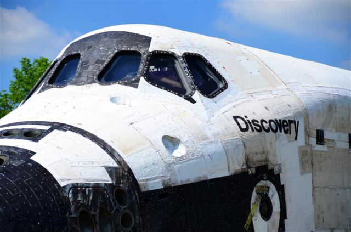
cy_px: 116
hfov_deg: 13.1
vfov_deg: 8.7
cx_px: 176
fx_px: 1531
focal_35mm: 158
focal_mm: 105
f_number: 6.3
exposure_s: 1/1600
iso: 200
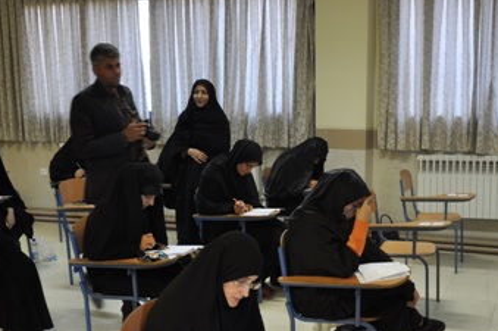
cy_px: 288
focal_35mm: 48
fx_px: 663
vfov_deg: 27.1
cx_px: 325
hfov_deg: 40.7
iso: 640
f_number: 3.5
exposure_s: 1/50
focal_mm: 18
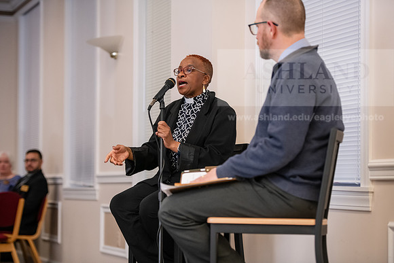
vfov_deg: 14.0
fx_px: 1073
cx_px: 197
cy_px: 132
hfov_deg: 20.8
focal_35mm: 98
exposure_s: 1/250
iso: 2500
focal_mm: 98
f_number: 2.8
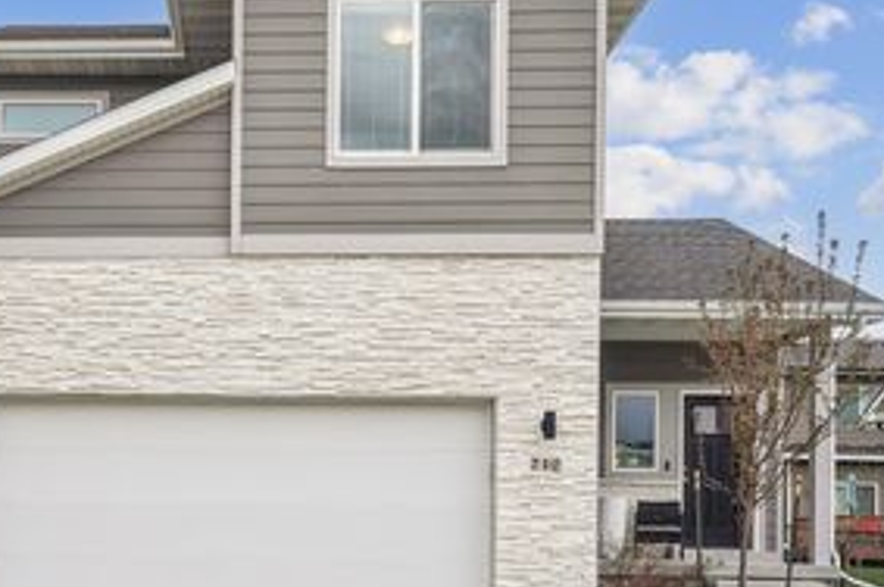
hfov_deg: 37.1
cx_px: 287
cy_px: 136
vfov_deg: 25.1
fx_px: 1300
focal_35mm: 53
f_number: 9
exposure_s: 1/800
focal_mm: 30
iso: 400
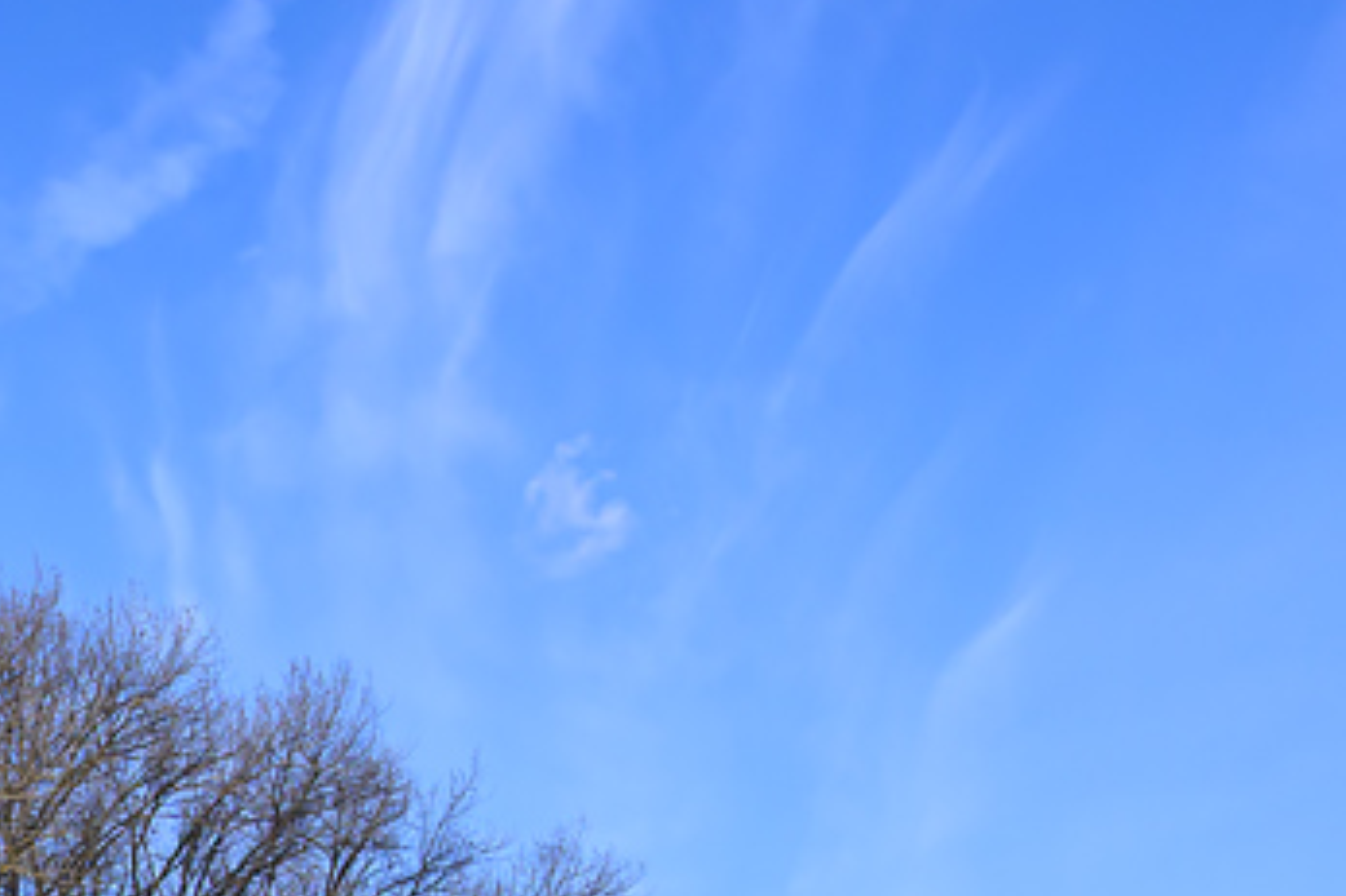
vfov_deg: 14.9
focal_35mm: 83
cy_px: 1462
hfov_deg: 20.2
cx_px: -811
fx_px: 3102
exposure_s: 1/350
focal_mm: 16
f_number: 9.5
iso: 200
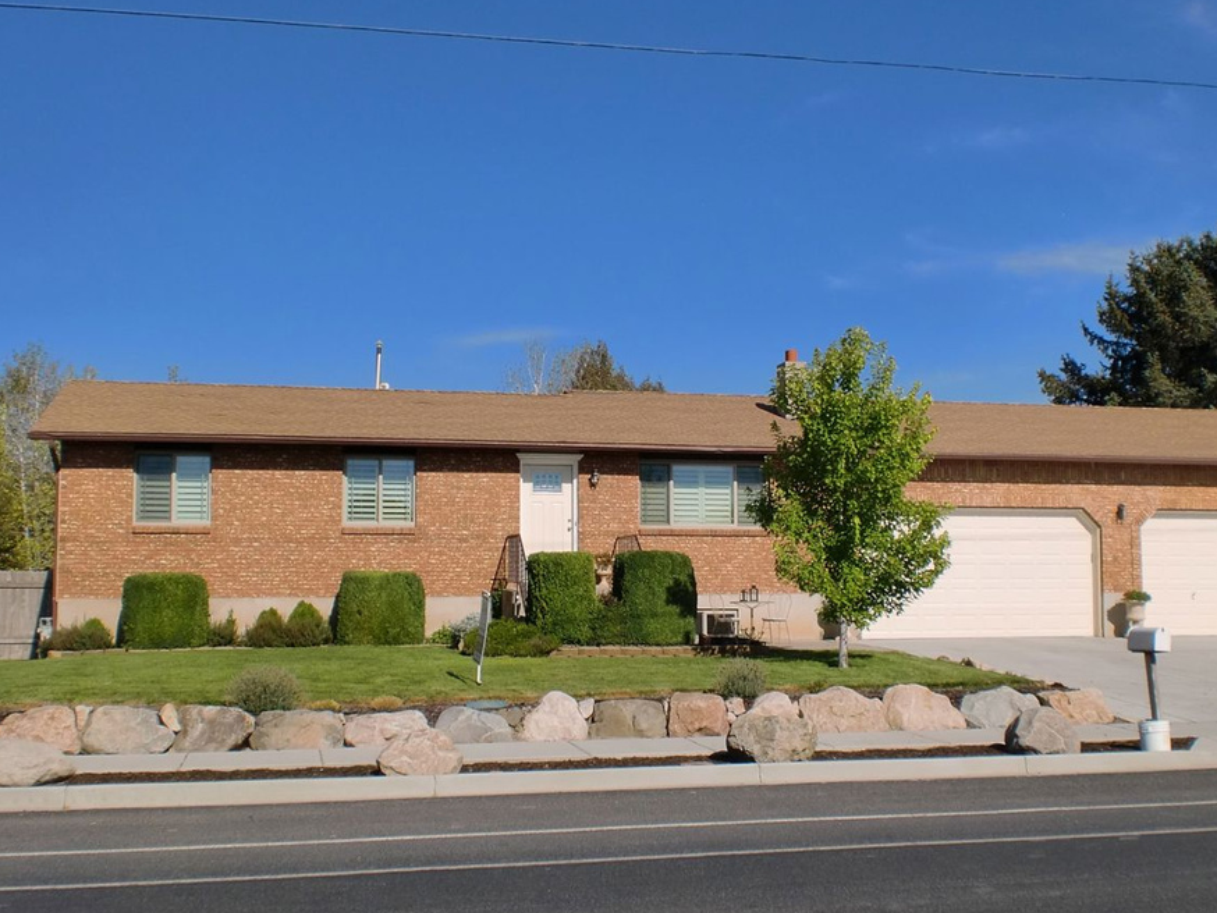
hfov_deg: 45.7
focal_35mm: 41
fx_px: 1442
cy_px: 508
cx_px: 680
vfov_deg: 35.1
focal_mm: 6.3
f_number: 5.6
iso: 64
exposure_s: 1/640
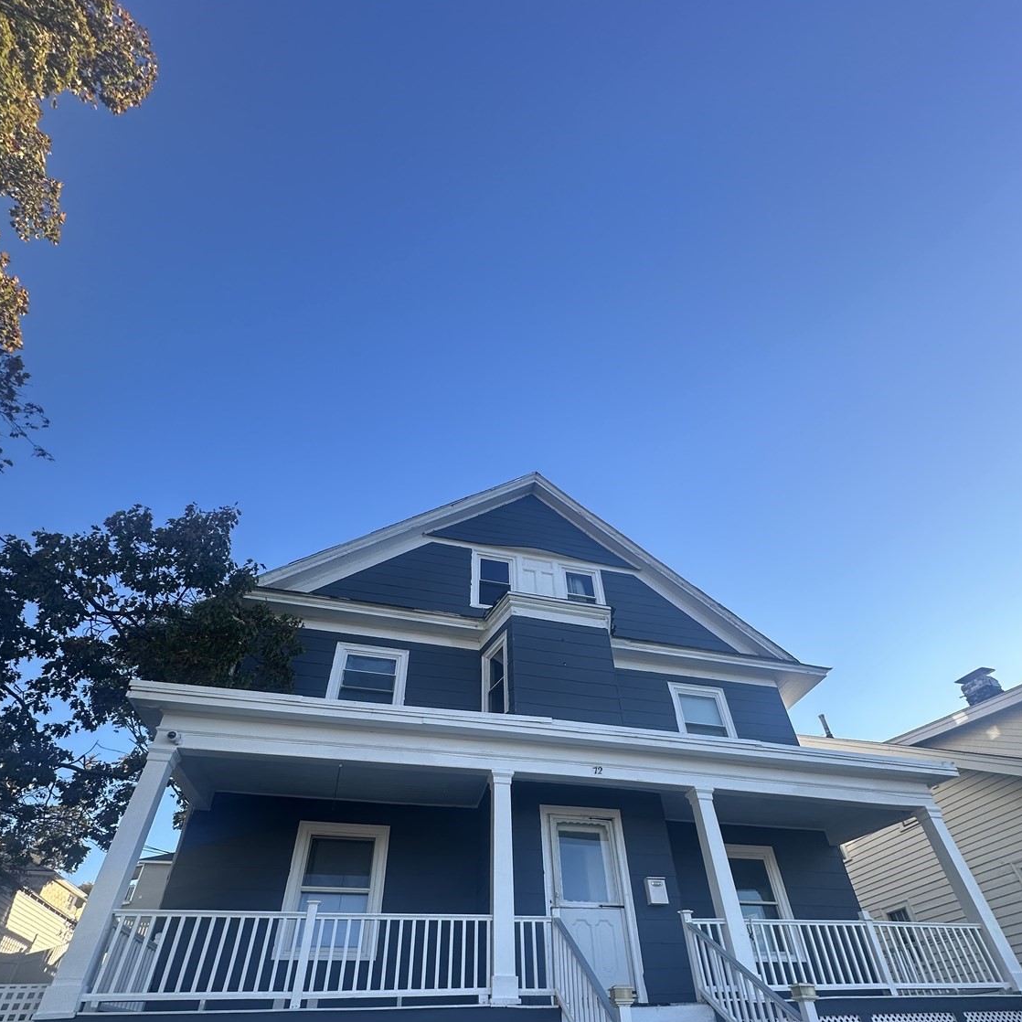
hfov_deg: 84.0
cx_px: 522
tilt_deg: +36.5
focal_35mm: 17
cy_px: 665
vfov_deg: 81.6
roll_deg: +1.4
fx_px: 568
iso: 50
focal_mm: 2.22
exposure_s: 1/454
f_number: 2.2
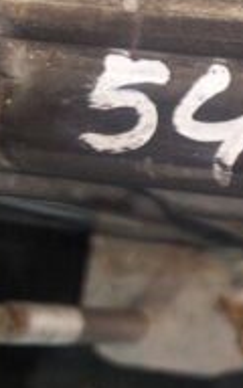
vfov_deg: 24.9
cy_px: 158
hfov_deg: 12.3
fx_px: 879
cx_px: 589
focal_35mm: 83
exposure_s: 1/50
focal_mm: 5.23
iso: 100
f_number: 1.8
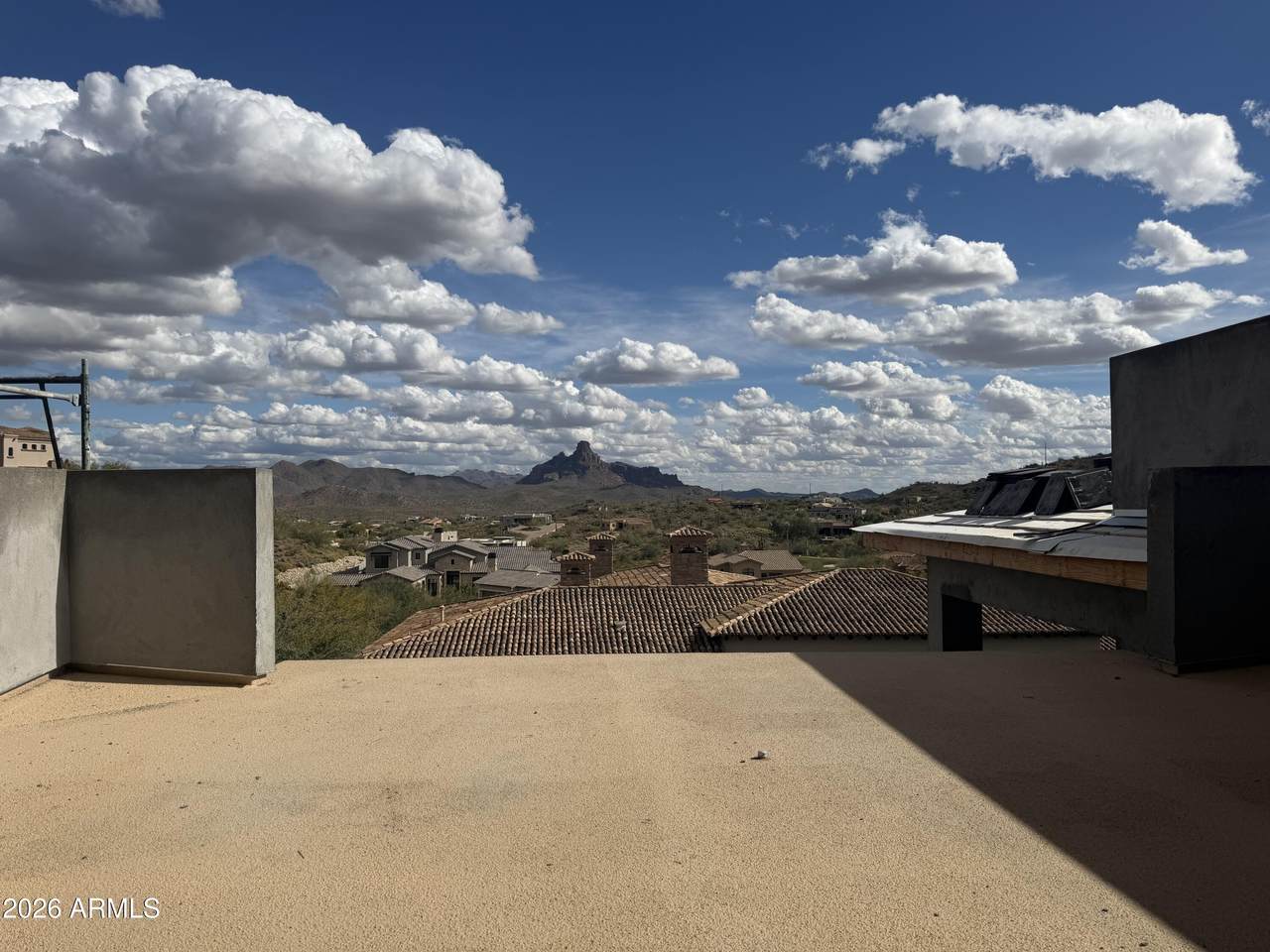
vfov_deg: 56.8
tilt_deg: +0.9
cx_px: 635
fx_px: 881
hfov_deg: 71.6
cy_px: 476
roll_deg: -0.1
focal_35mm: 24
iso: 80
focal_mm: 6.76
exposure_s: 1/11905
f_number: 1.78
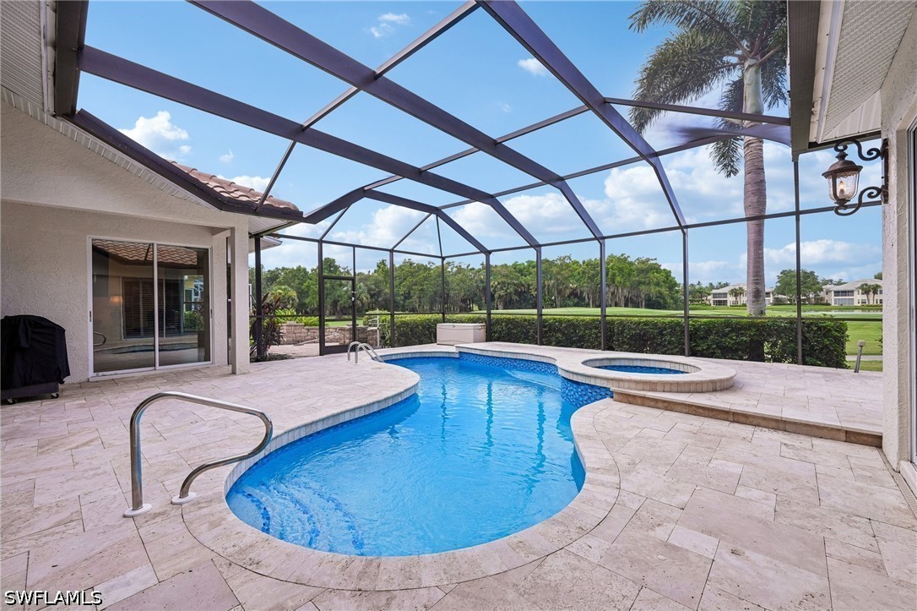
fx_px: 356
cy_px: 306
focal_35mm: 14
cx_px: 458
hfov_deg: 104.3
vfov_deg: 81.2
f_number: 8
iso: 50
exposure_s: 1/60
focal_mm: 14
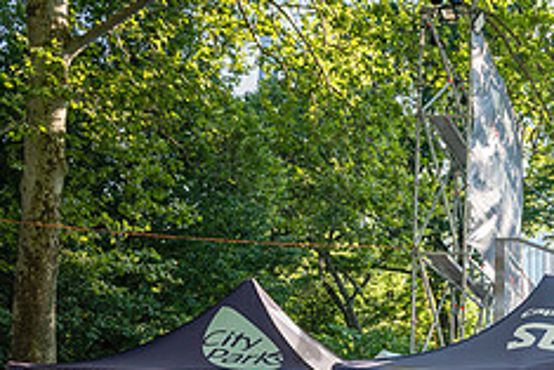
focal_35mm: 61
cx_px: 611
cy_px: 435
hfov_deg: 29.6
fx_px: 939
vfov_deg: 20.9
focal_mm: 24
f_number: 4
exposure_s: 1/400
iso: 400
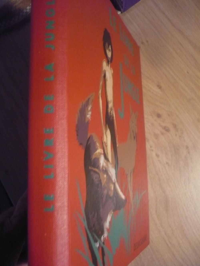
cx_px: 100
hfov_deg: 40.7
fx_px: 270
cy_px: 133
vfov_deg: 52.6
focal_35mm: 35
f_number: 2.8
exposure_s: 1/10
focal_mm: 5.8
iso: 400
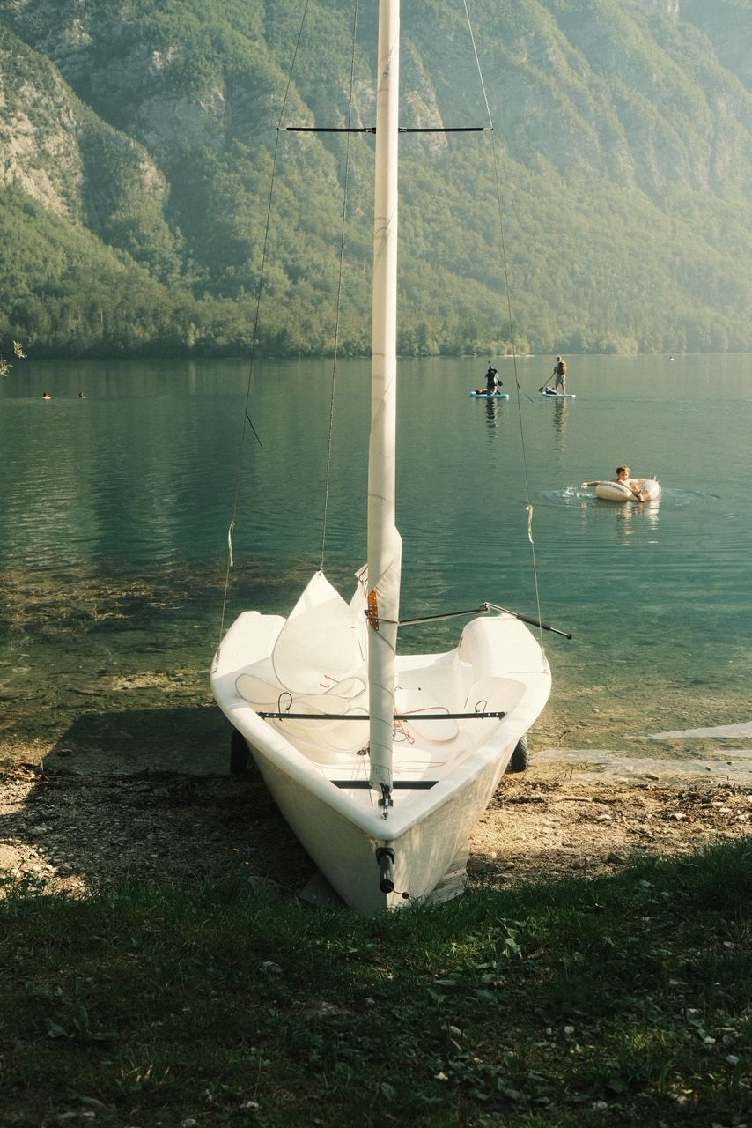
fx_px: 1284
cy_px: 564
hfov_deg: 32.6
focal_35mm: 41
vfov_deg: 47.4
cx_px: 376
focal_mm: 27
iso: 640
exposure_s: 1/900
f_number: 5.6
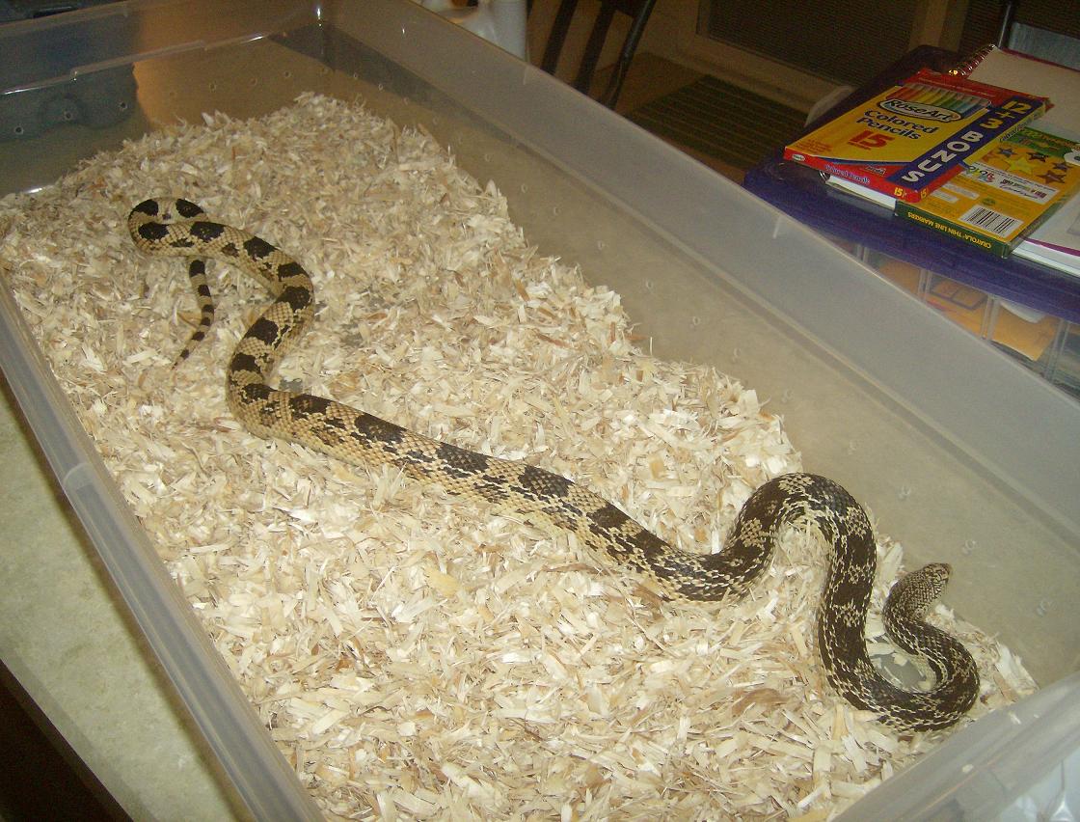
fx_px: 1129
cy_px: 411
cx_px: 540
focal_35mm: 36
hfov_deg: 51.1
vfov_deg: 40.0
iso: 200
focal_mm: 6
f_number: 2.8
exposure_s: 1/60
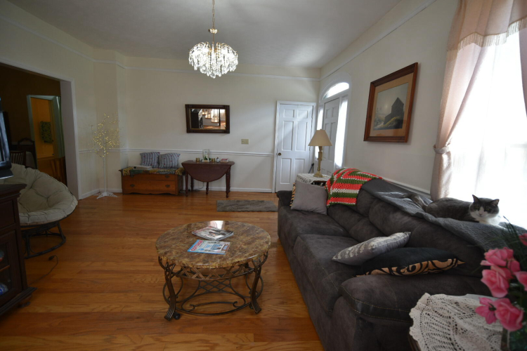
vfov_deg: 67.4
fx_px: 263
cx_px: 264
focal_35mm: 18
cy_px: 176
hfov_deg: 90.0
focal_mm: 18
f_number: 4
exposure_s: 1/60
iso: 400
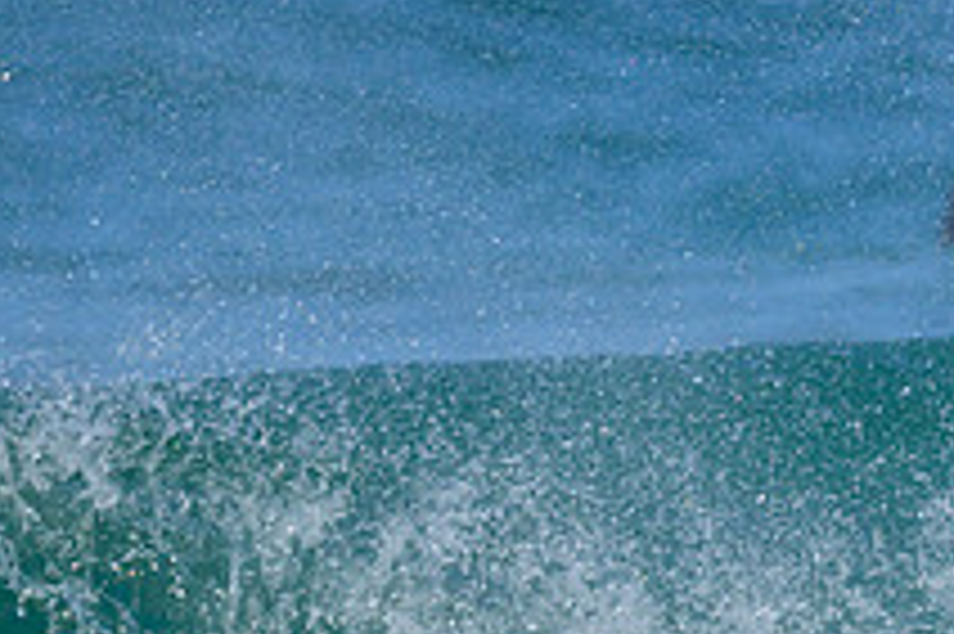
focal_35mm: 3012
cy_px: 770
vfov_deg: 0.5
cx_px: 1252
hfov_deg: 0.7
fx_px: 79754
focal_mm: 800
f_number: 6.3
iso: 200
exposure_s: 1/2000
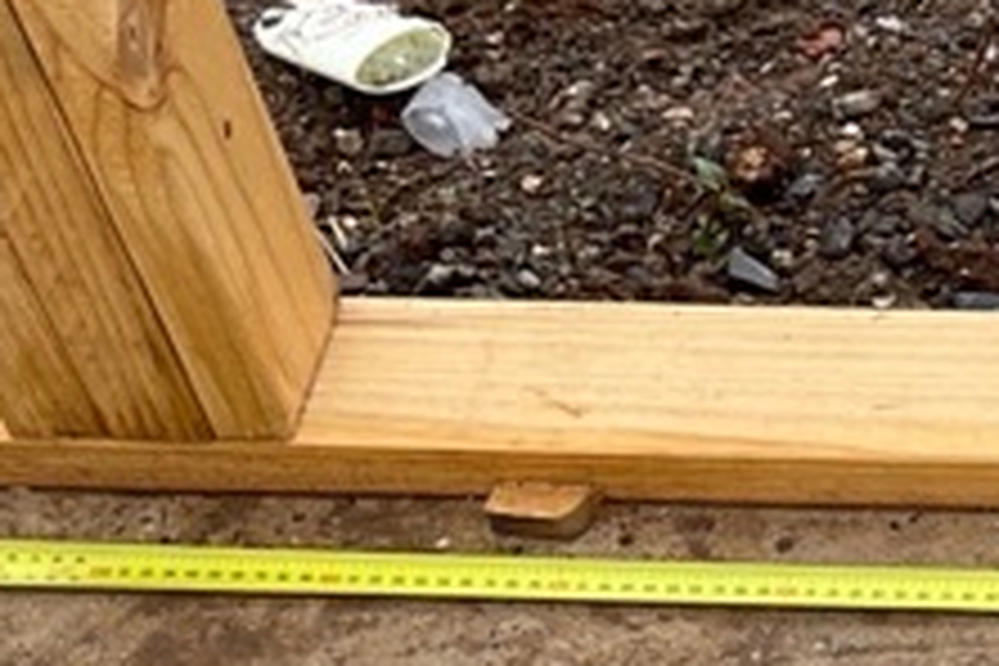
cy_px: 666
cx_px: 1652
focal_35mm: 136
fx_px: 3774
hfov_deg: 13.8
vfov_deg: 10.0
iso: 16
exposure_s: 1/331
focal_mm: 3
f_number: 1.8
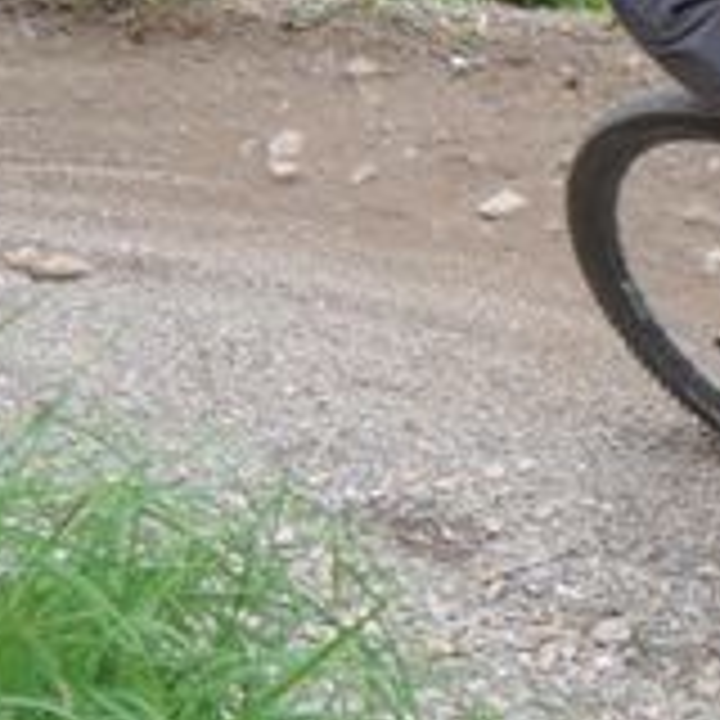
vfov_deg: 16.5
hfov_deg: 14.2
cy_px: 63
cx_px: 1402
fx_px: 2447
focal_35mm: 104
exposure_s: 1/320
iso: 80
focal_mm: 5.1
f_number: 2.2
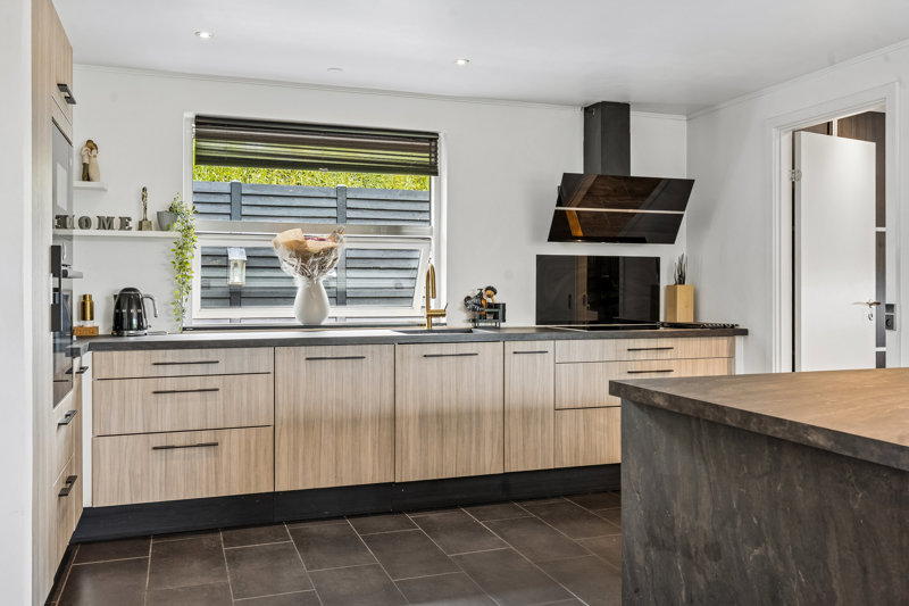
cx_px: 454
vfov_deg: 43.6
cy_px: 303
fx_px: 757
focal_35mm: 30
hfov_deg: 61.9
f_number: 8
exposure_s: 1/5
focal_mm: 30
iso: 200
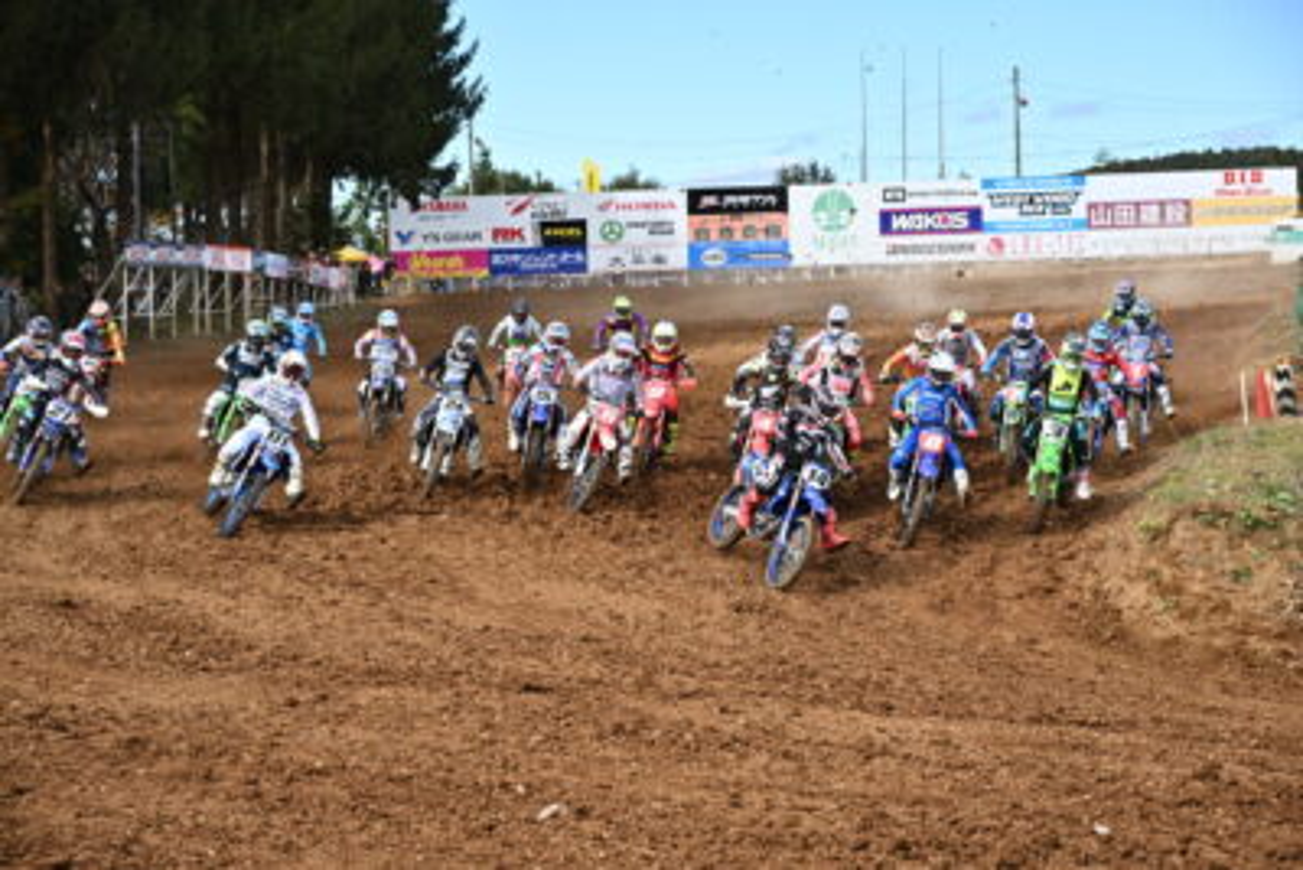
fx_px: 2426
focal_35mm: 67
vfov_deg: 20.3
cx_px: 652
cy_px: 435
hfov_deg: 30.1
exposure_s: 1/500
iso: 200
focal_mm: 67
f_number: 6.3
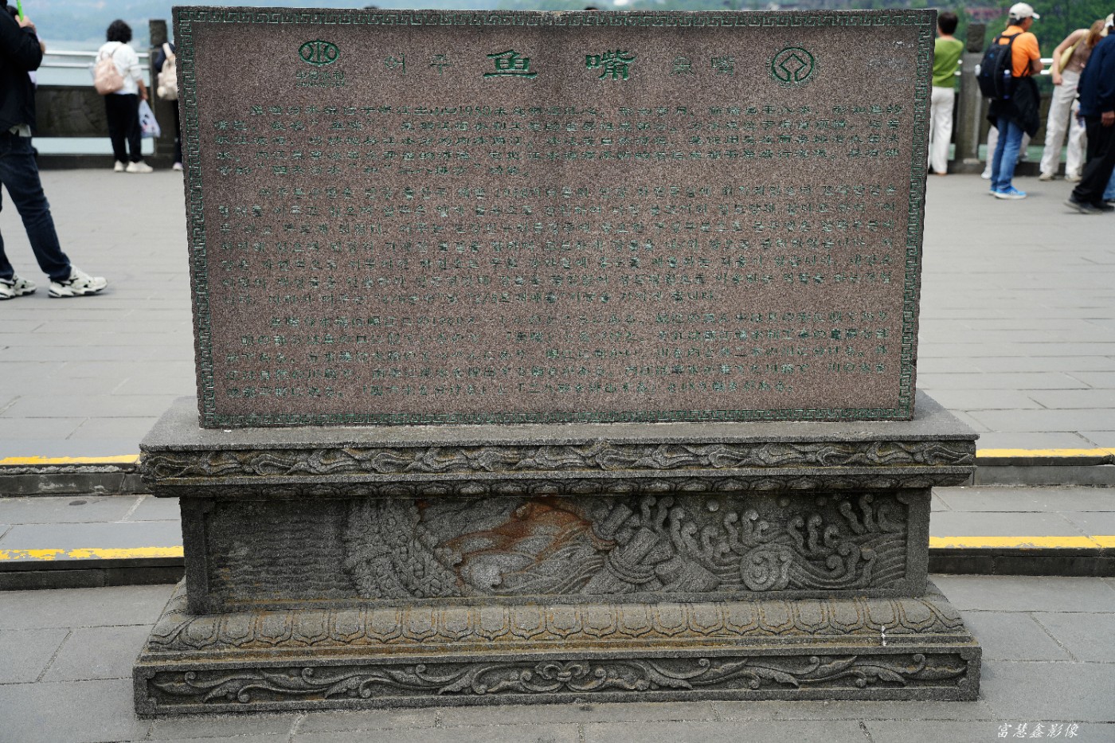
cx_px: 558
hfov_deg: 41.9
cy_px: 372
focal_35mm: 47
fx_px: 1455
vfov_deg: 28.6
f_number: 4.5
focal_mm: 47
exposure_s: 1/400
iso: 100
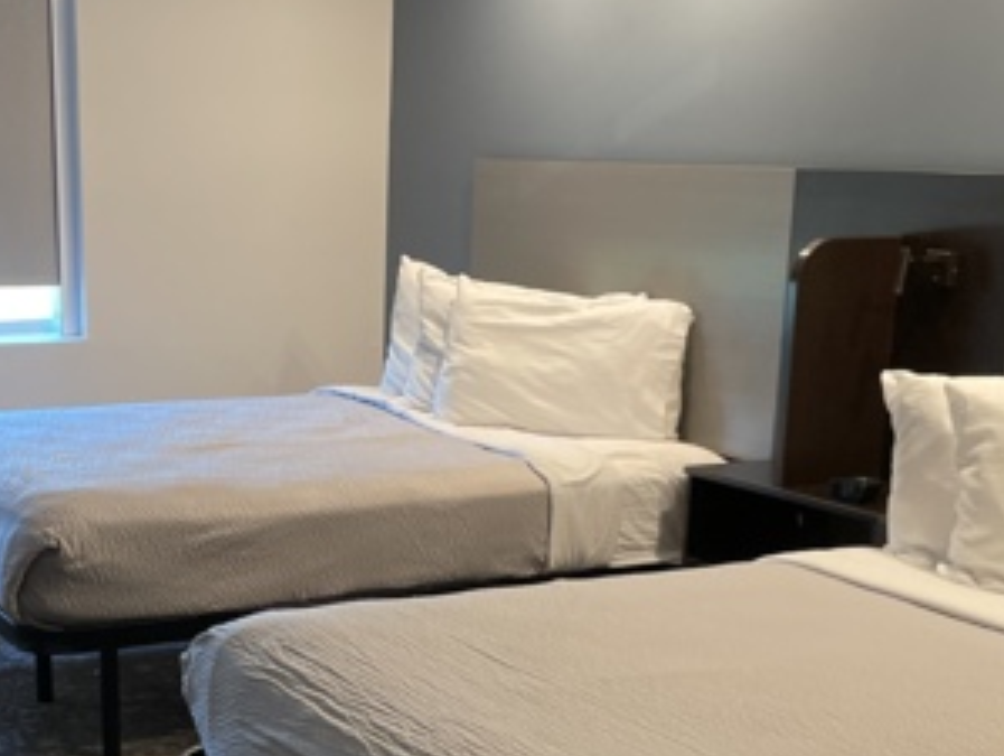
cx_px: 260
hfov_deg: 30.2
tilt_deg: -15.4
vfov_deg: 23.0
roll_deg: +0.2
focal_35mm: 63
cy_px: 612
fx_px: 1829
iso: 250
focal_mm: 4.2
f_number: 1.6
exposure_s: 1/60
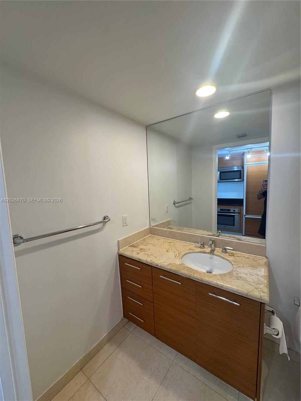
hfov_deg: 85.7
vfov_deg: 102.1
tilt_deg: -3.8
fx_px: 162
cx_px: 150
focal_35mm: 14
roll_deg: +4.8
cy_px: 200
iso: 160
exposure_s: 1/120
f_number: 2.2
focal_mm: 2.22
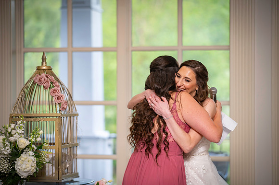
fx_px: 1046
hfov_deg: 15.2
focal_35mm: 135
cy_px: 92
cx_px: 140
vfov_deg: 10.1
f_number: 2.8
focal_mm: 135
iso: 640
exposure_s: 1/125
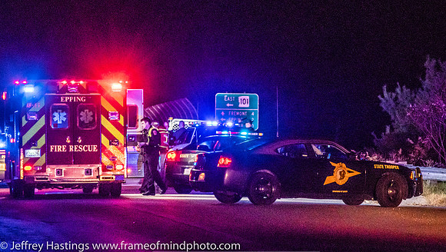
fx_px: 2528
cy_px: 140
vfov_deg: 5.7
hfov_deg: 10.1
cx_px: 251
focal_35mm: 214
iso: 2000
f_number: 4.5
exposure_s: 1/250
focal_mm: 110
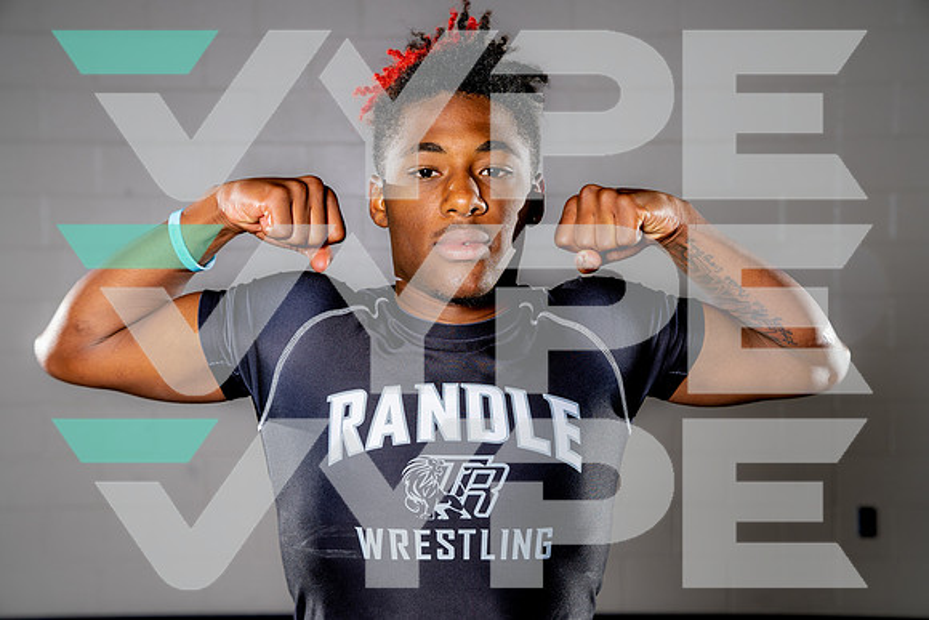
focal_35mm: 61
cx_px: 464
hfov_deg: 32.9
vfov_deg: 22.3
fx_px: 1574
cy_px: 310
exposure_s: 1/250
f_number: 5.6
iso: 320
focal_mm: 61
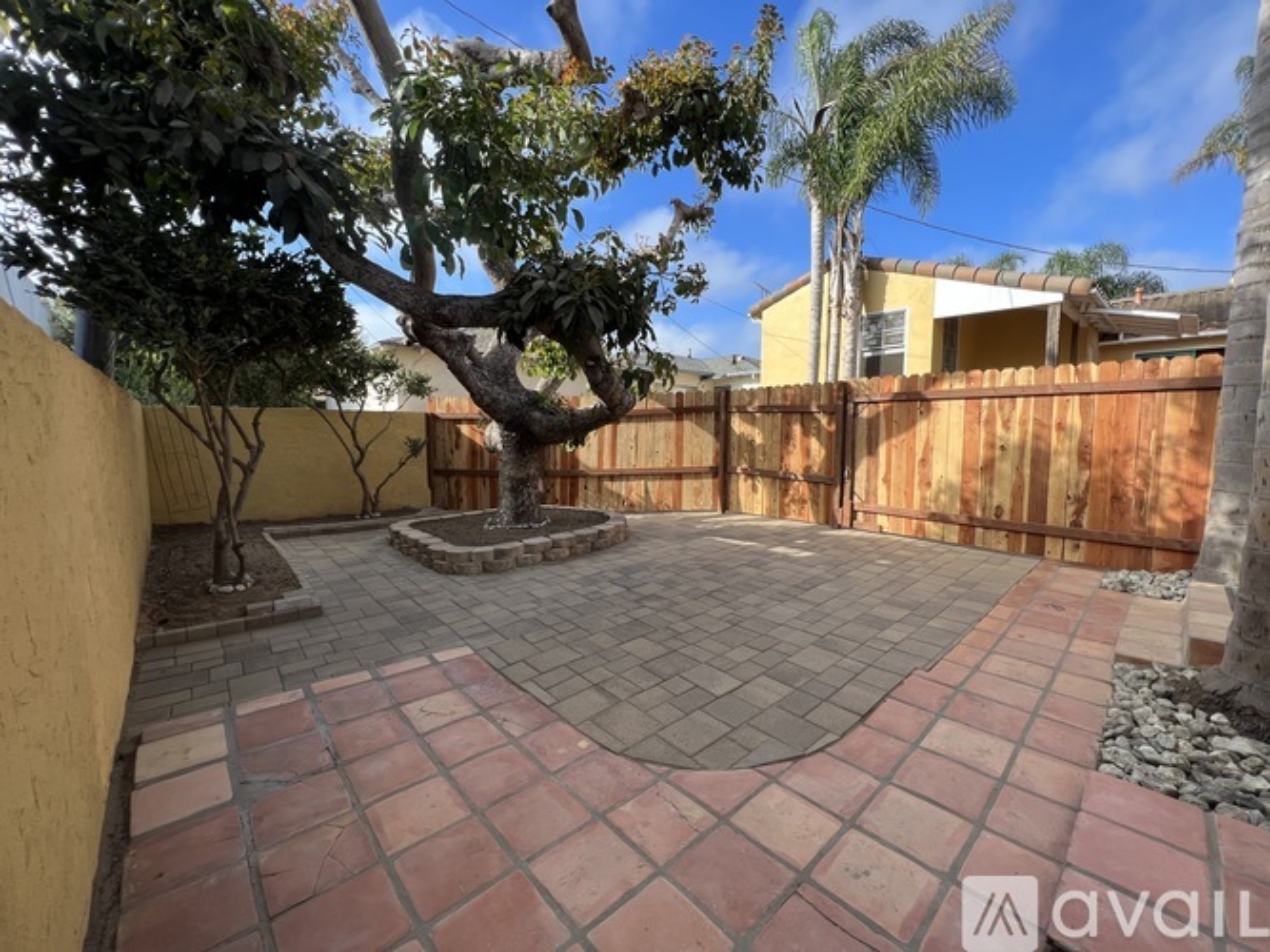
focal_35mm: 13
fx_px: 477
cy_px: 476
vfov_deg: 89.9
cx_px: 635
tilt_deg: -5.0
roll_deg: -0.4
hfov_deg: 106.2
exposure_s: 1/511
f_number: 1.8
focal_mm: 1.57
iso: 32
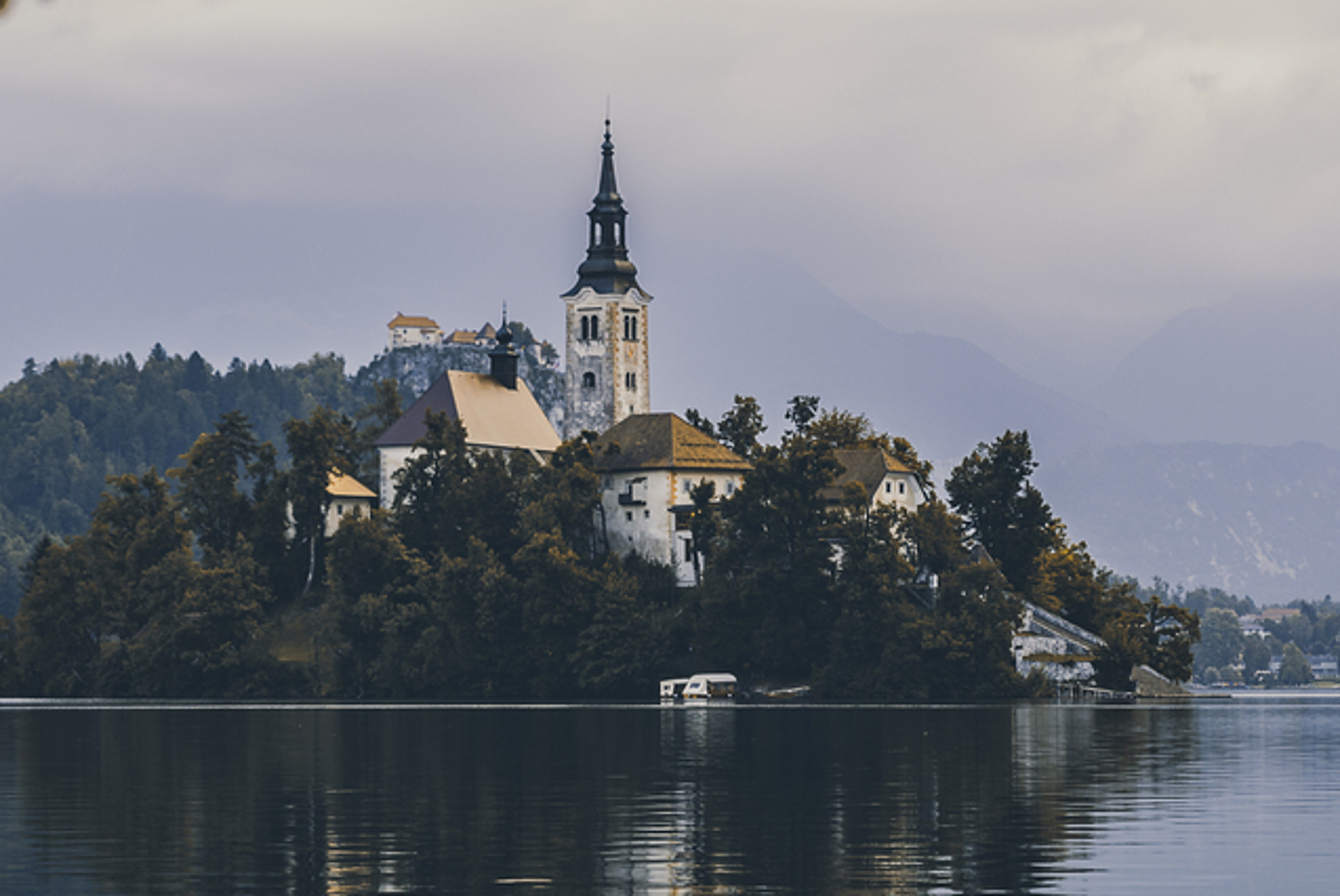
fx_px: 4210
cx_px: 578
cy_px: 647
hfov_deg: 18.1
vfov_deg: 12.1
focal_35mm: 113
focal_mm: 58
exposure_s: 1/60
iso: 110
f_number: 2.8
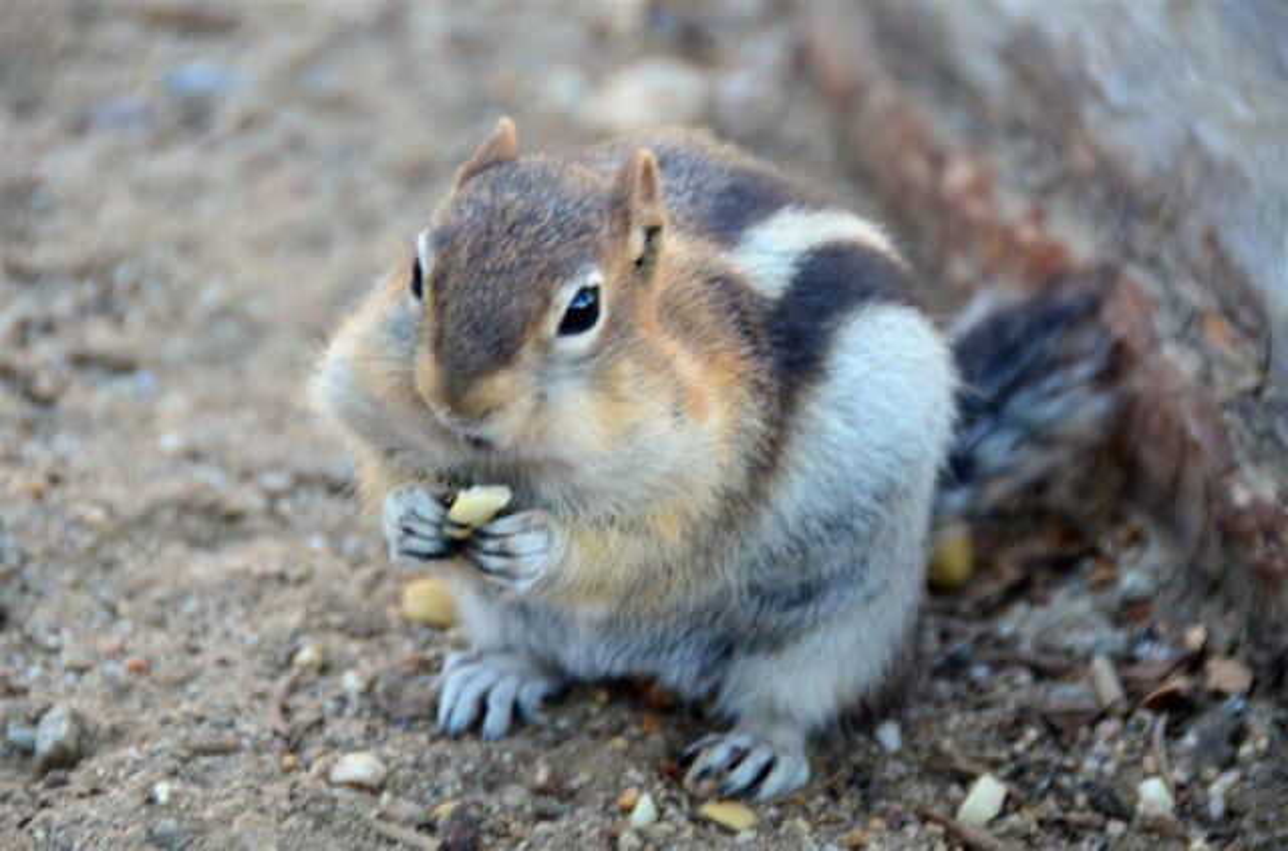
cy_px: 426
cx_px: 644
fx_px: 9099
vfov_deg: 5.4
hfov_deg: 8.1
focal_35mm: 255
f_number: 5.6
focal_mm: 170
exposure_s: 1/60
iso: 200
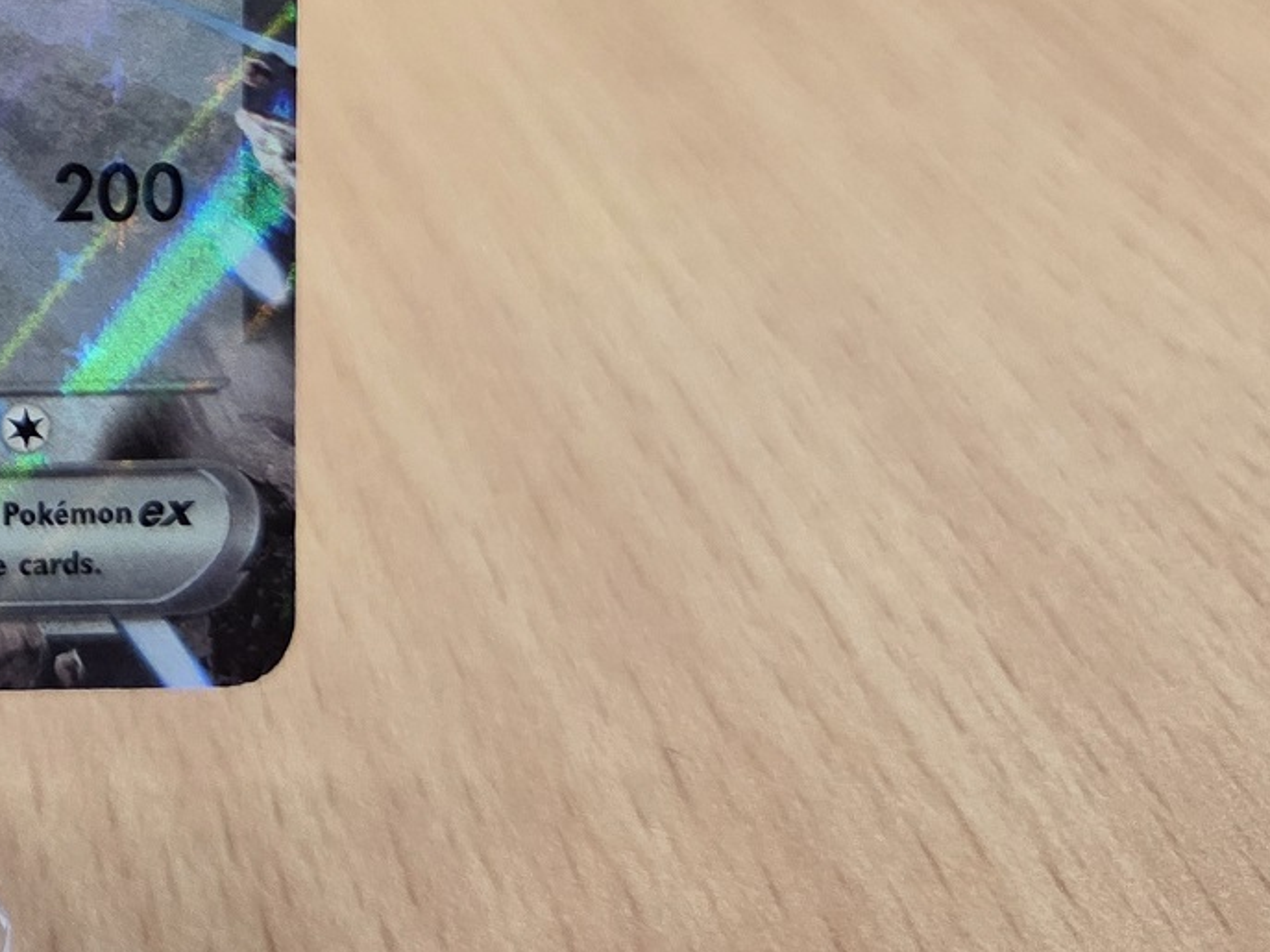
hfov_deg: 24.7
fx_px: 2458
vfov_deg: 20.5
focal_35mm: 67
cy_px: -189
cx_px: -444
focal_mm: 5.4
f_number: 1.8
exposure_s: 1/120
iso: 640
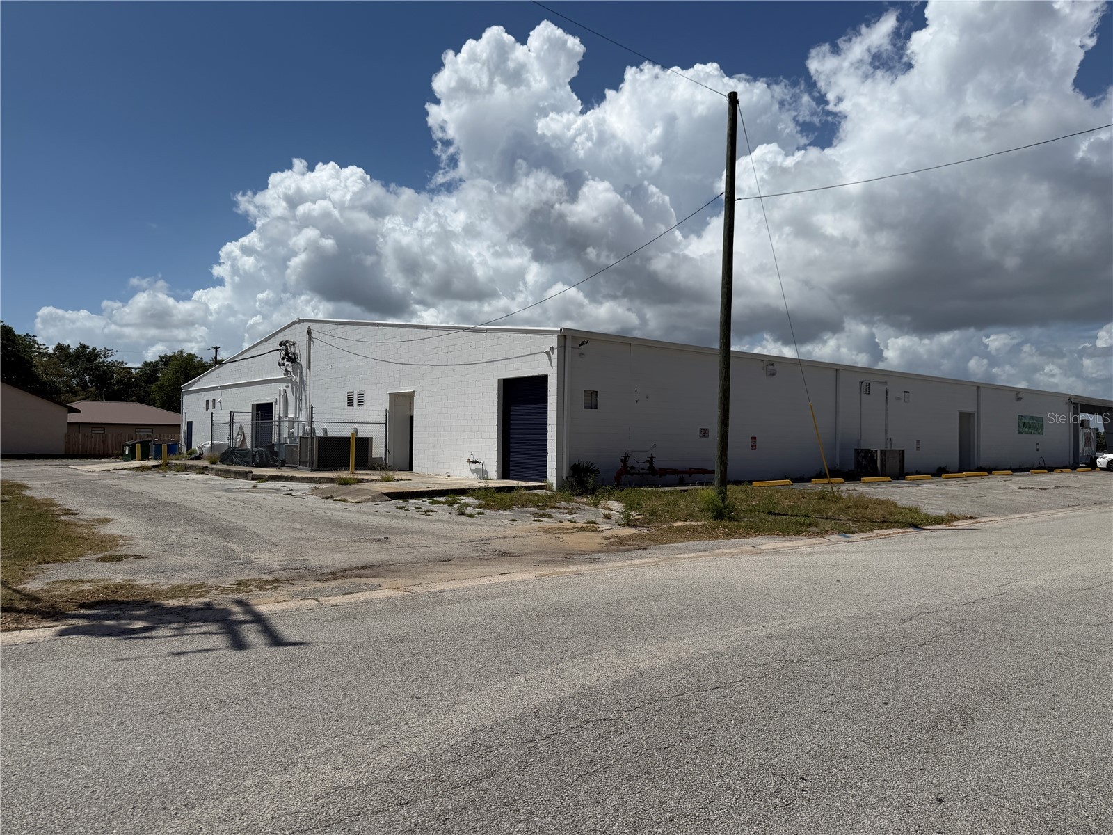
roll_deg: +0.0
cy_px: 418
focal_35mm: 24
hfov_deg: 71.6
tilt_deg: +1.9
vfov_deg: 56.8
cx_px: 556
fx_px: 772
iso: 80
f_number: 1.78
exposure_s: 1/14286
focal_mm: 6.76
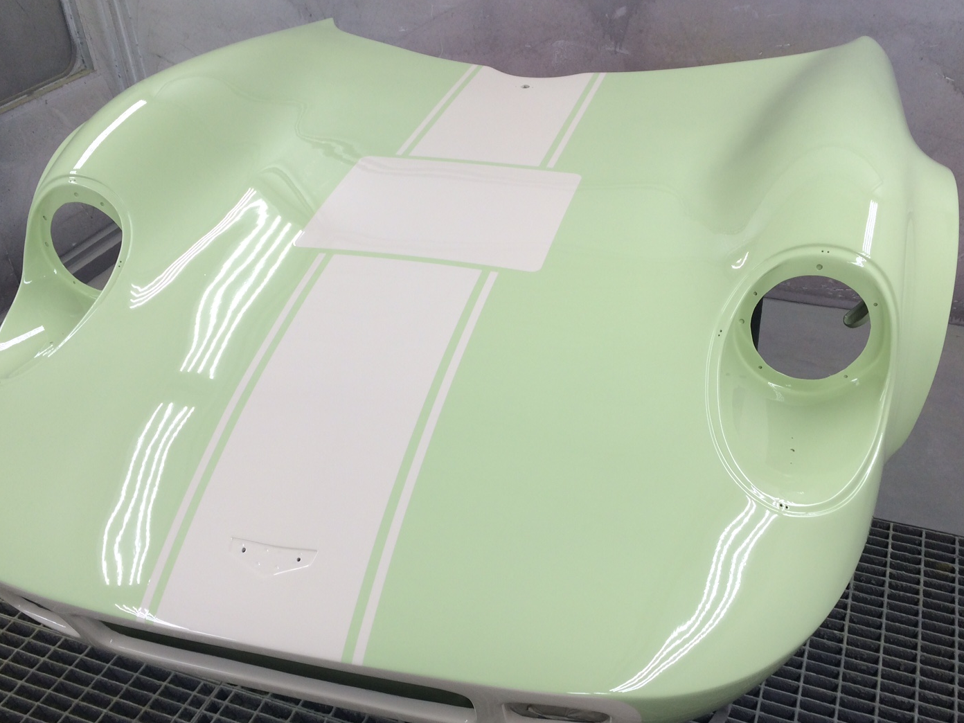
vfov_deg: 41.8
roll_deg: +4.1
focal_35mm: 34
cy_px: 382
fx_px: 947
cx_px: 508
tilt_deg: -34.5
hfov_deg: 53.9
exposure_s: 1/107
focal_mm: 4.15
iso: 32
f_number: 2.2
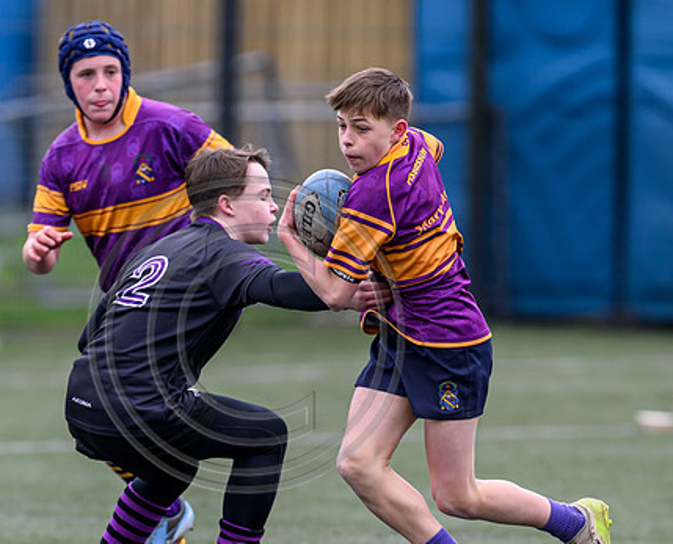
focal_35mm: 806
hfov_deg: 2.4
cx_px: 363
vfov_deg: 1.9
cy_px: 454
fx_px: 16124
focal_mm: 400
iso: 500
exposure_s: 1/1600
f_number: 3.5
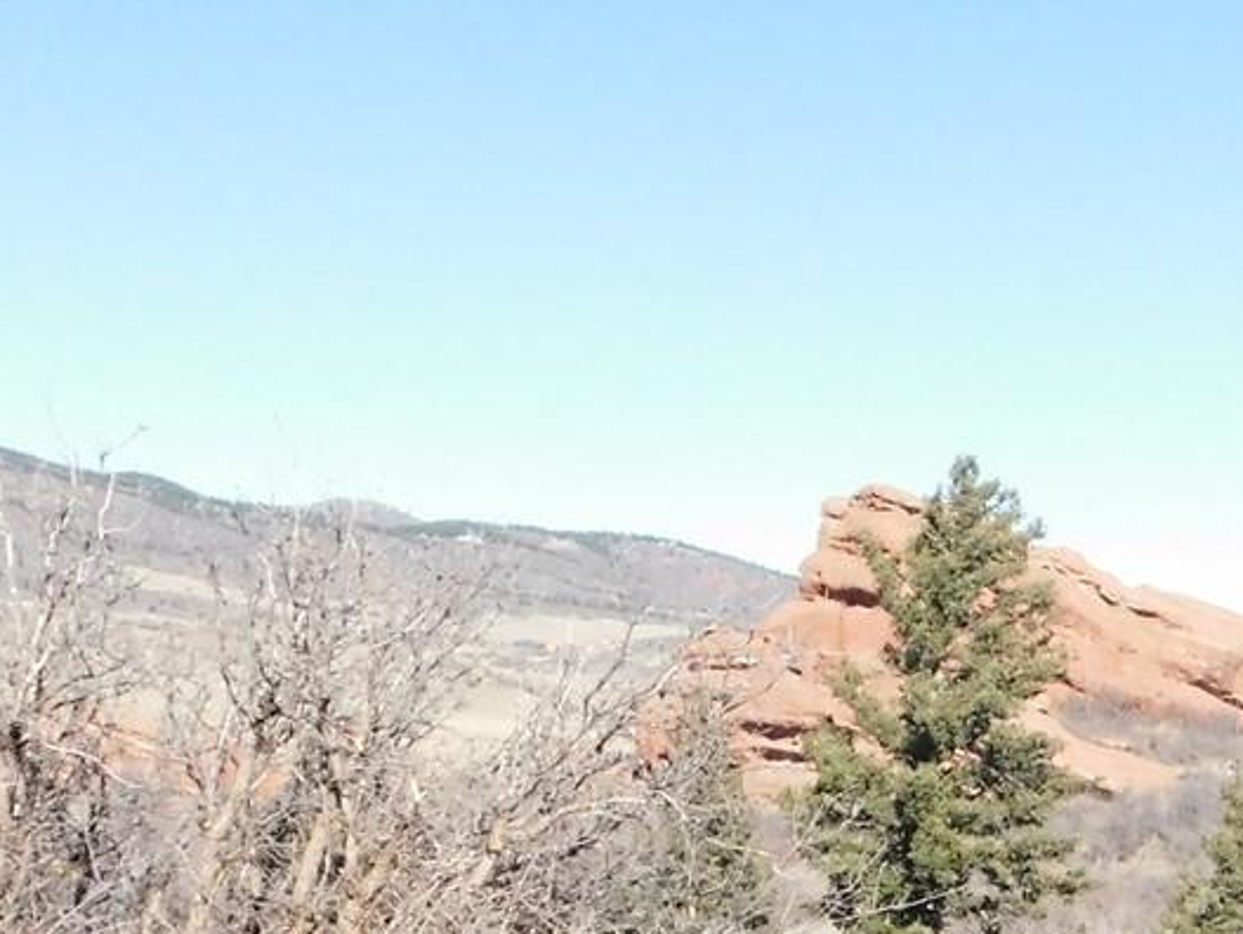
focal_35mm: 91
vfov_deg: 16.3
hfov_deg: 21.5
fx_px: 3270
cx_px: 708
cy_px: 455
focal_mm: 5.3
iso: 800
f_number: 6.4
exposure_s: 1/1500
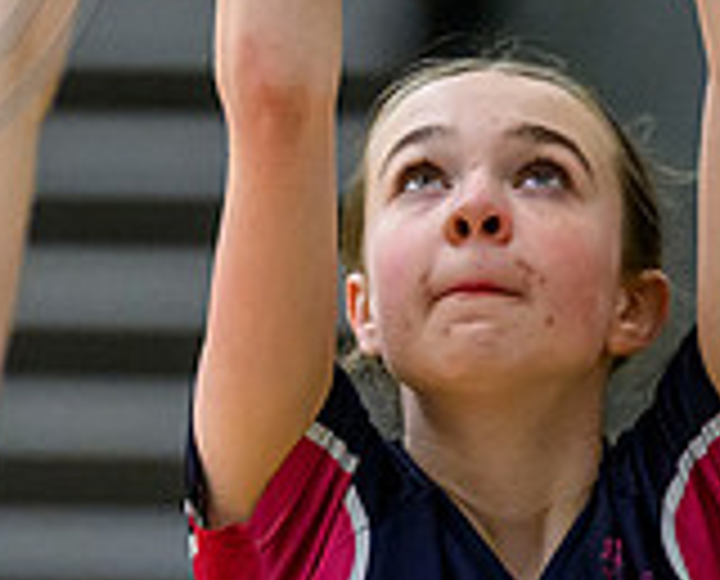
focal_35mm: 884
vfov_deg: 1.8
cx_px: -135
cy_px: -303
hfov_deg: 2.2
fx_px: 18895
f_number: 2.8
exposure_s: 1/1250
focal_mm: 200
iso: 6400
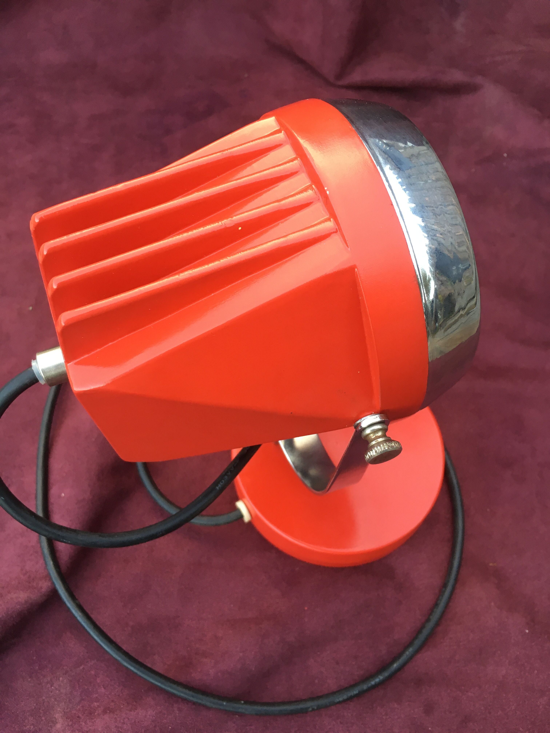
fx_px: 614
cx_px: 275
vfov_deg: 61.7
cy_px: 366
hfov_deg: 48.2
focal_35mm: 29
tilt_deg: -61.1
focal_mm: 4.15
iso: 40
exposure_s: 1/33
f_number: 2.2
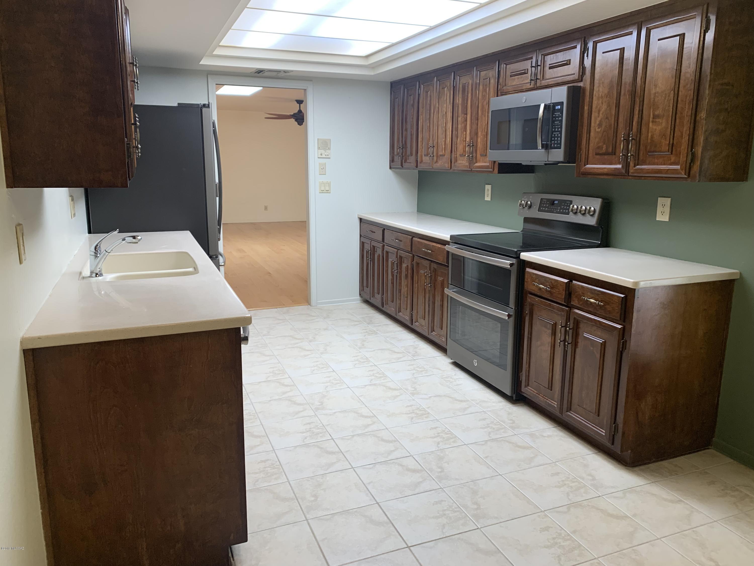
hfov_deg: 67.3
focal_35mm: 26
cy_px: 283
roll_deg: -0.7
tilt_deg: -8.6
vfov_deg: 53.1
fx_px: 566
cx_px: 377
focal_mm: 4.25
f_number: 1.8
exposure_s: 1/120
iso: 80
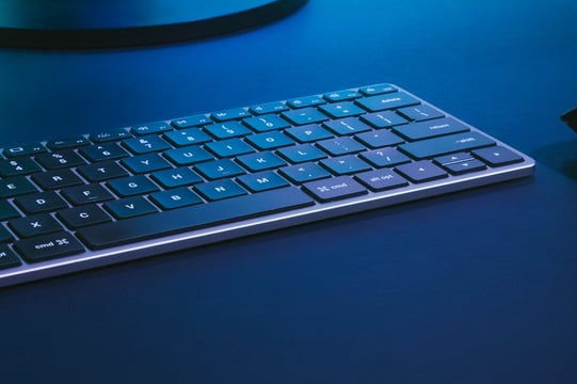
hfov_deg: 22.4
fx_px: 1458
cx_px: 333
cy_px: -29
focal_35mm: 91
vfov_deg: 14.7
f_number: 8
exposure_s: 1/1.67
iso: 800
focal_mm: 27.5
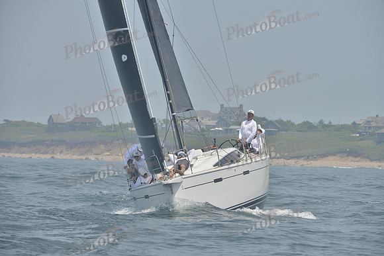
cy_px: 128
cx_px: 192
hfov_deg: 8.6
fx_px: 2560
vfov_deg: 5.7
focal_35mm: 240
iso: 280
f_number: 9
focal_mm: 240
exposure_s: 1/1000
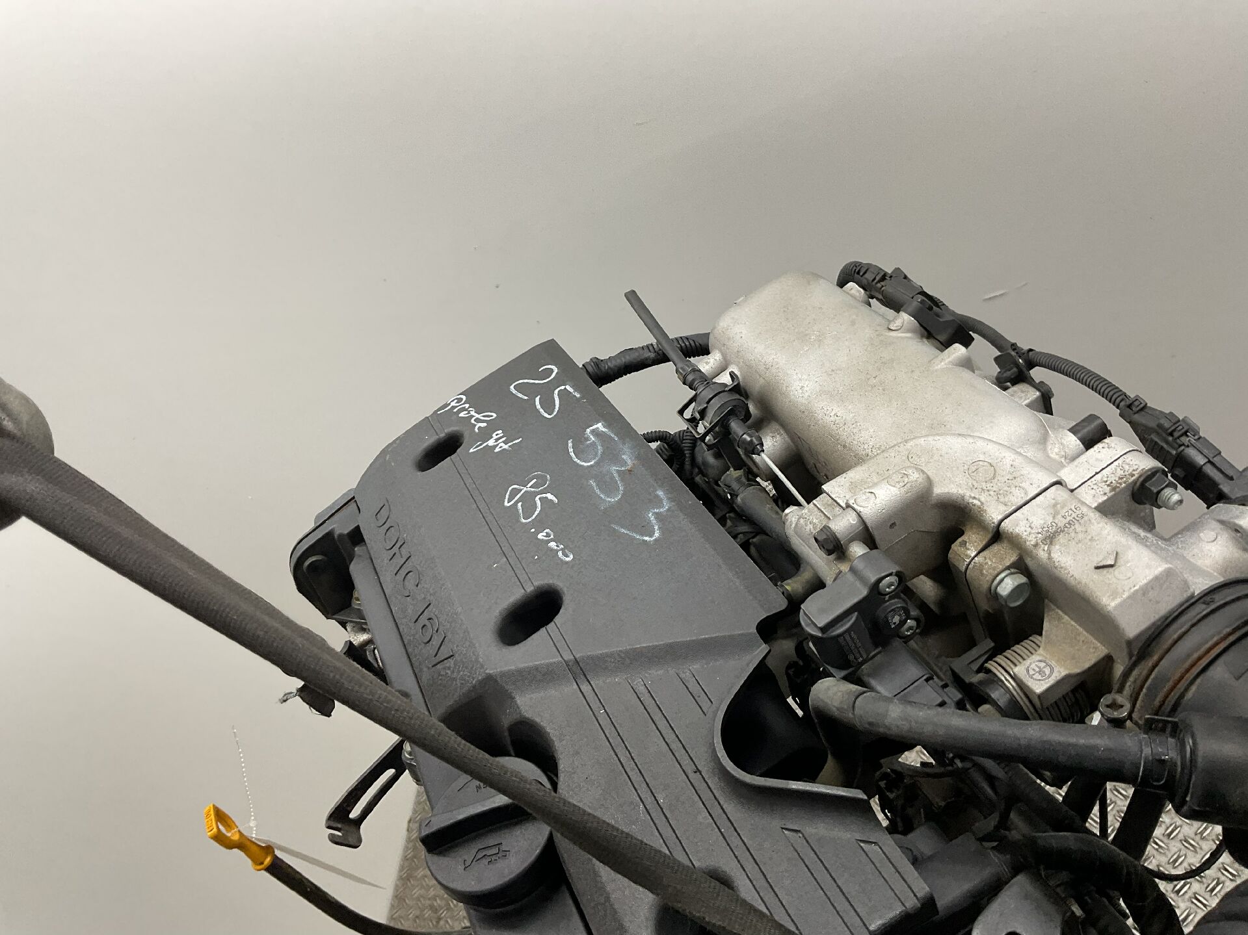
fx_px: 1045
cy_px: 468
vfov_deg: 48.2
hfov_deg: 61.7
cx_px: 624
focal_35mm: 29
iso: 40
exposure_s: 1/100
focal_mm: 3
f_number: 1.8
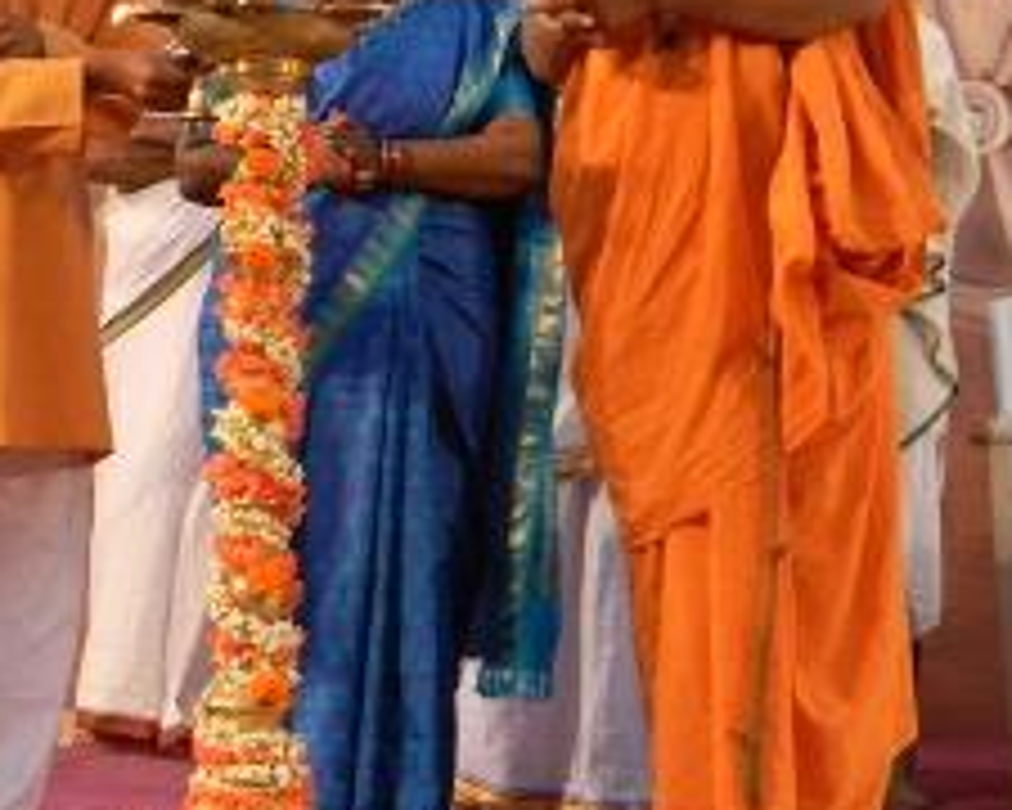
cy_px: 90
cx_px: 351
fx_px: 2756
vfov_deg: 16.5
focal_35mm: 92
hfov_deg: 20.7
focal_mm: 8.6
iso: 400
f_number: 3.9
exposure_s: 1/85.5
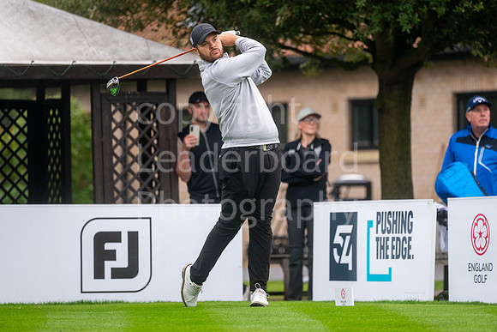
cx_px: 248
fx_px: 4142
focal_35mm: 300
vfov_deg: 4.6
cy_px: 166
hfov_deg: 6.9
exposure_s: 1/1250
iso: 1000
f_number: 4
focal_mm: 300
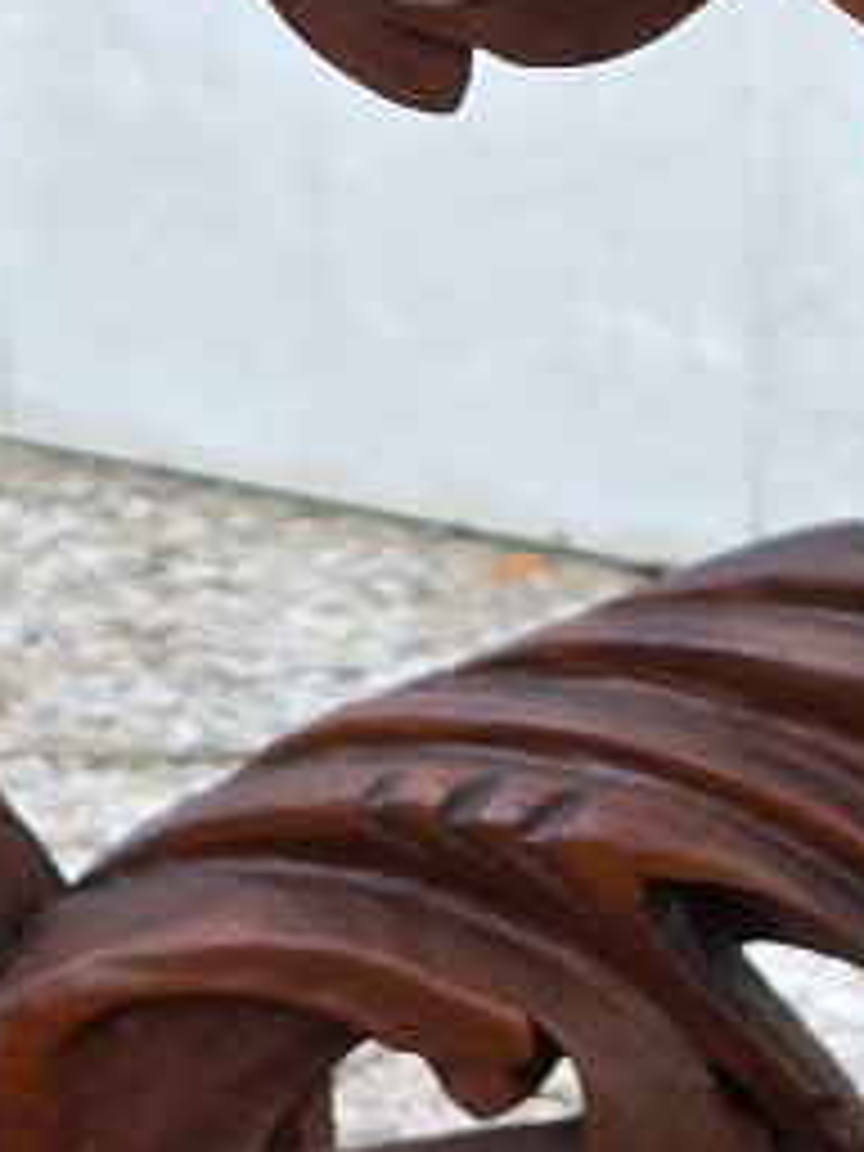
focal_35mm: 324
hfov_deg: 4.5
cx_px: 1508
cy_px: -418
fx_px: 10783
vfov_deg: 6.1
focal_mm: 7.9
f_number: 2.4
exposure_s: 1/100
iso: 80
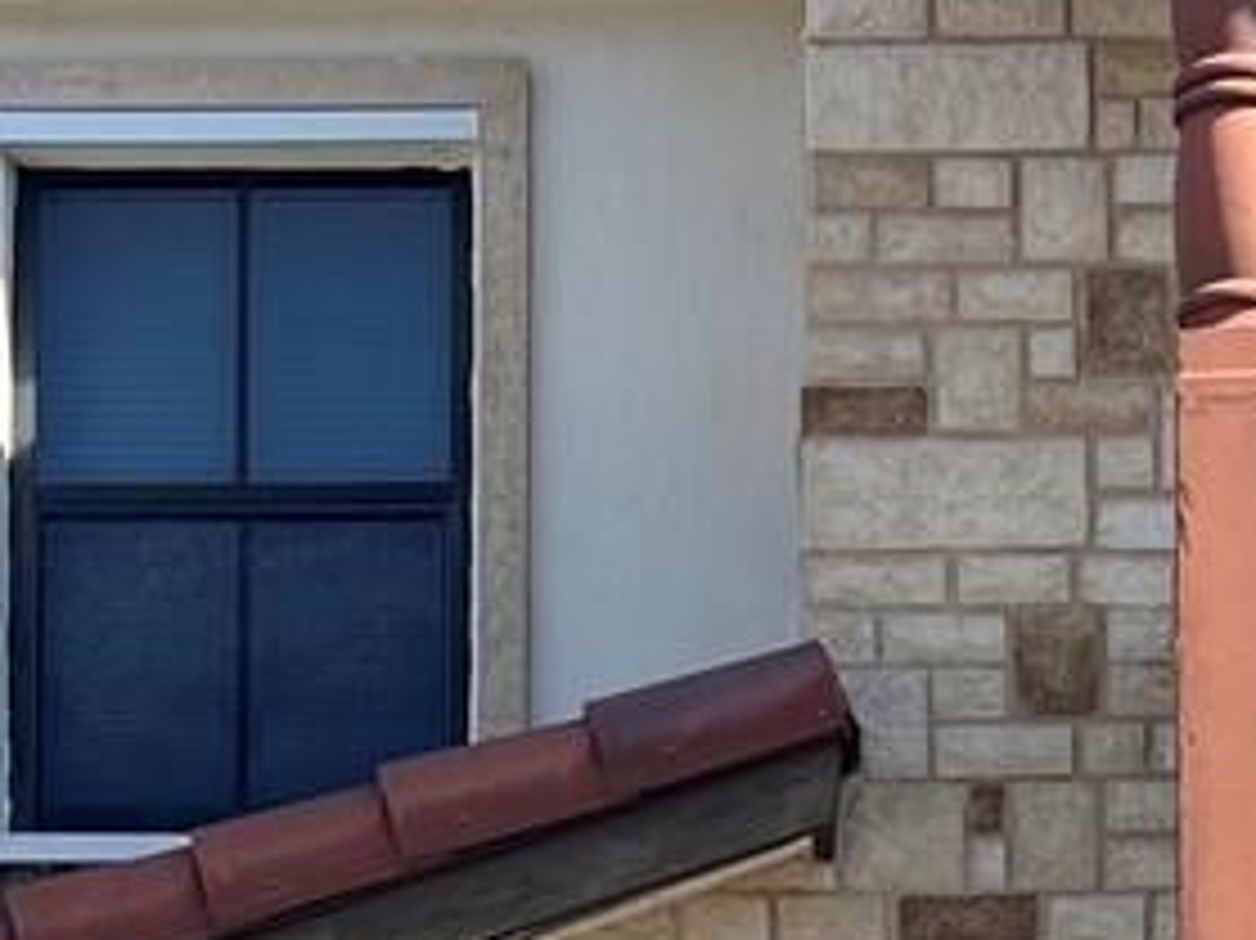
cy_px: 1610
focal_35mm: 149
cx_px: 927
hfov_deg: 13.2
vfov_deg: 9.5
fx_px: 5404
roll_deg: -0.9
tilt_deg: +8.3
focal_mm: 5.7
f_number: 1.5
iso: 50
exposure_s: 1/2083
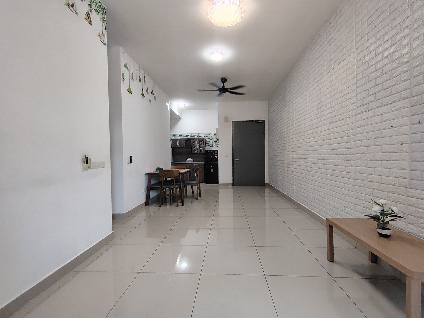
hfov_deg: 91.0
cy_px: 159
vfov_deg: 74.7
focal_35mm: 17
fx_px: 208
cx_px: 212
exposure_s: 1/50
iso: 359
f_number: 2.2
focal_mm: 1.43
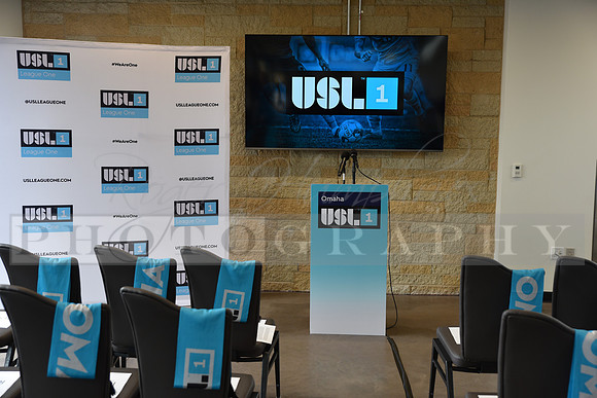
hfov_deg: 46.4
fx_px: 697
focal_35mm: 42
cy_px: 199
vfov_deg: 31.9
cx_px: 298
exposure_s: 1/60
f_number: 3.5
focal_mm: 42
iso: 400
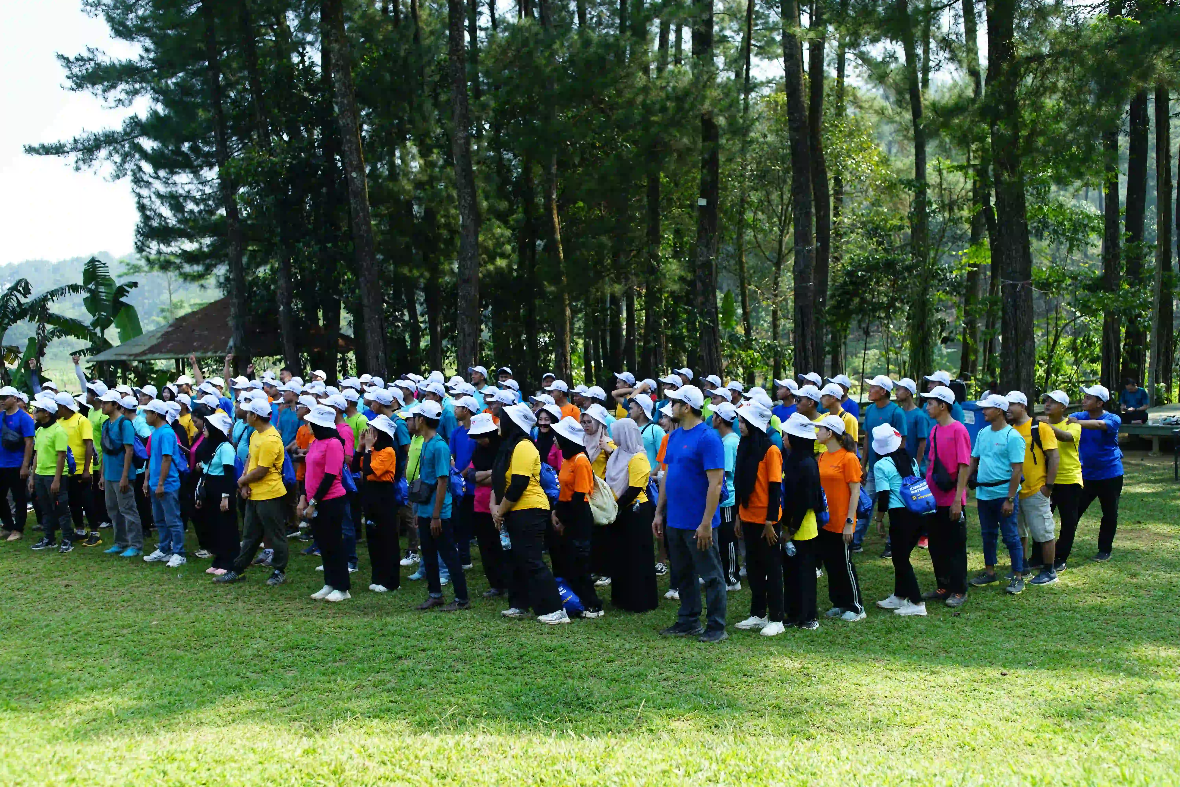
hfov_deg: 54.4
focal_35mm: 35
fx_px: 1147
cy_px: 394
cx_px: 590
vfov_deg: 37.9
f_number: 3.5
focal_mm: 35
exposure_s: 1/500
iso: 160
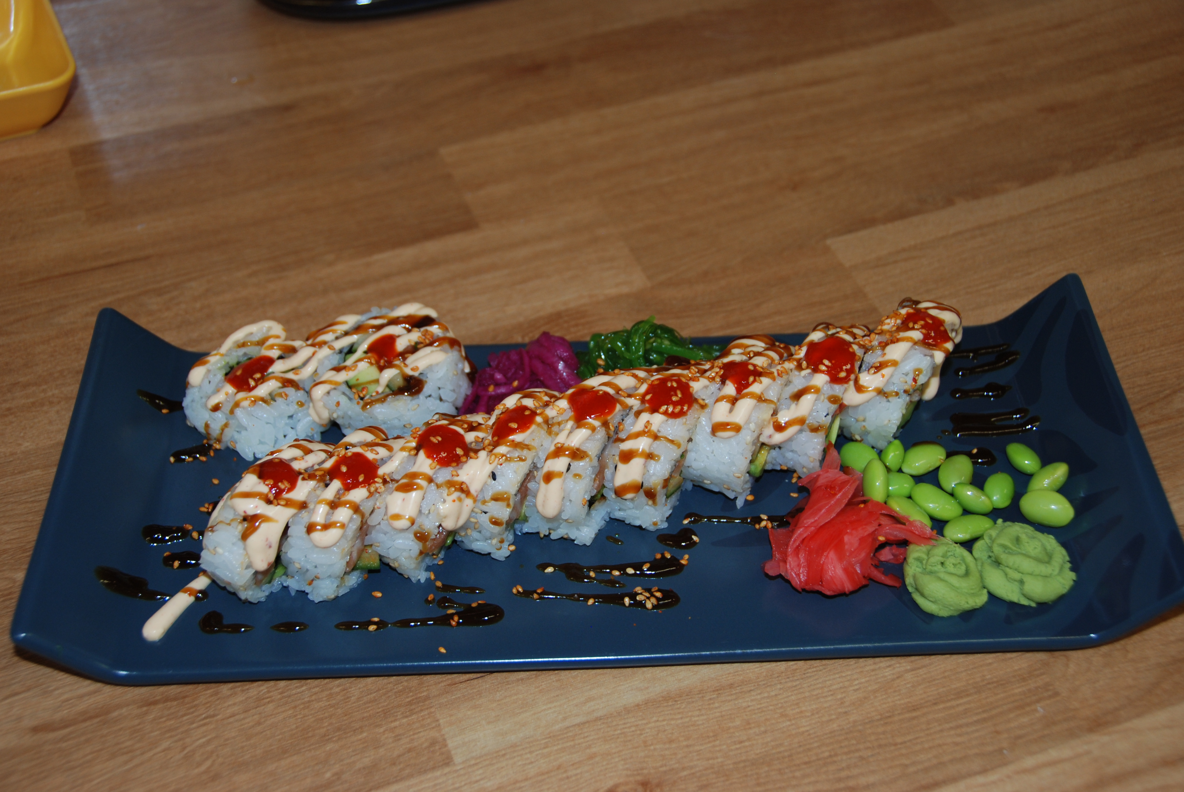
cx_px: 592
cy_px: 396
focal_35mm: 48
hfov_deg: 41.1
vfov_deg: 28.2
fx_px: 1581
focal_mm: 32
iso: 200
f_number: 4.2
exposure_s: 1/60
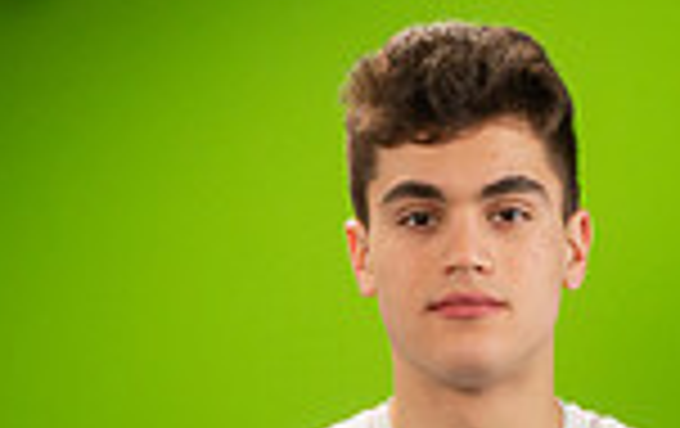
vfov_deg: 9.2
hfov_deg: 15.1
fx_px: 2544
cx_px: 614
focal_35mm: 137
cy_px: 770
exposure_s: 1/60
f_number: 20
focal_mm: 24
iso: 800
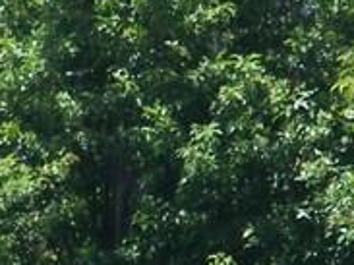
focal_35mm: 1332
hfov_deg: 1.5
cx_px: 215
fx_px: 13613
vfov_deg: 1.1
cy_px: 286
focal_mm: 39.5
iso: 160
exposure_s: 1/1000
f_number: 3.3
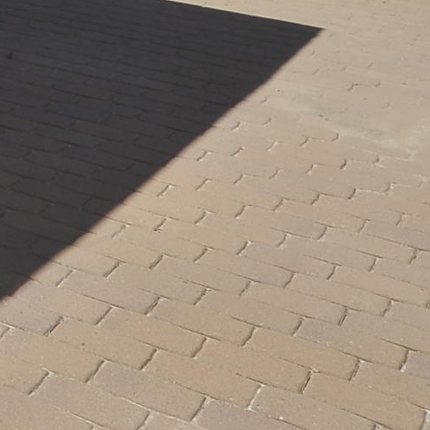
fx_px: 1293
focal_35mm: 92
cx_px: -574
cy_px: -355
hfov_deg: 13.9
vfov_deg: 15.9
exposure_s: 1/320
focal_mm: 18
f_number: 16
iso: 250
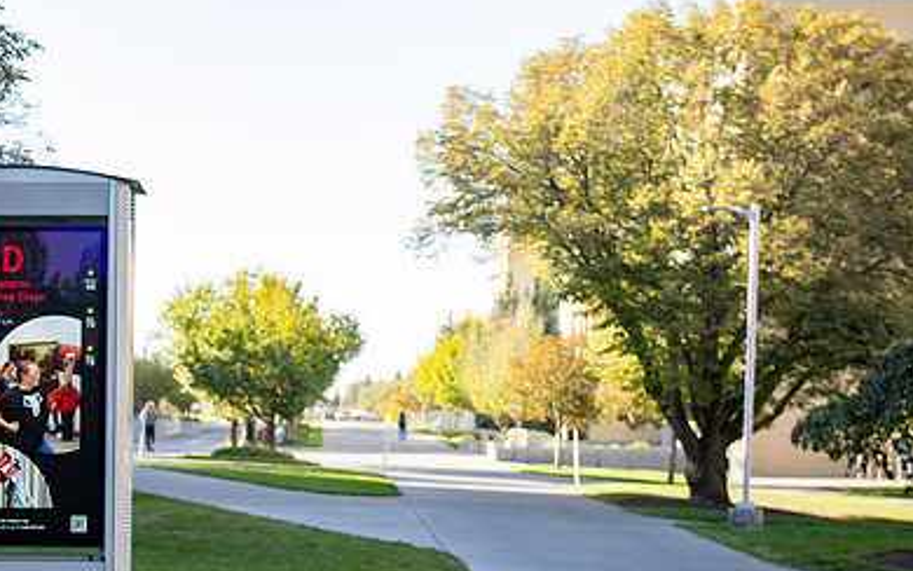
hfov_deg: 22.6
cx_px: 253
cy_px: 406
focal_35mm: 91
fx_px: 2265
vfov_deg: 14.3
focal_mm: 60
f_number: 4
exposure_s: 1/320
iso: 200
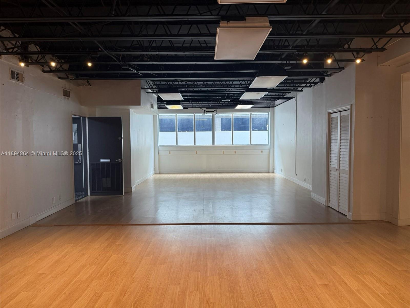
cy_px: 154
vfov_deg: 56.8
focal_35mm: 24
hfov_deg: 71.6
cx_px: 205
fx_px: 284
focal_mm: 6.76
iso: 160
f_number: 1.78
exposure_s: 1/195
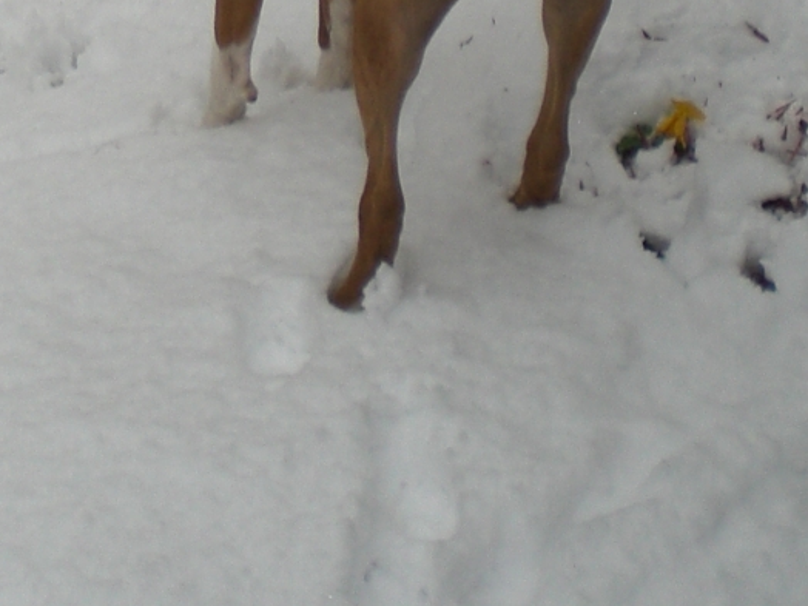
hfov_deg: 16.8
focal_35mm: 116
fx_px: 2708
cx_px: 123
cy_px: -278
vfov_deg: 12.2
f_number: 3.1
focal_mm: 6.3
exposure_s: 1/320
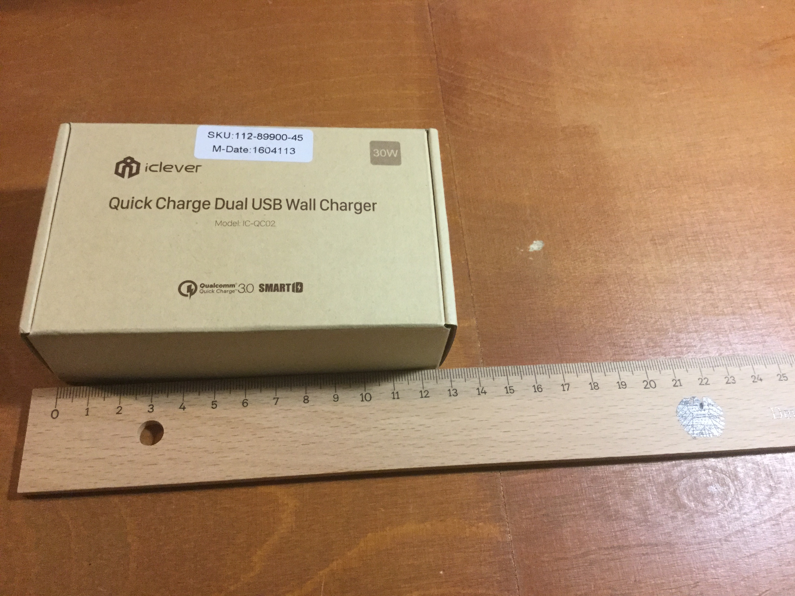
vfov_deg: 45.4
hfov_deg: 58.4
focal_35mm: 31
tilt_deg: -61.1
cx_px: 398
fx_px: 712
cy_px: 298
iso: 250
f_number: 2.4
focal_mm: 3.3
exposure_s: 1/33
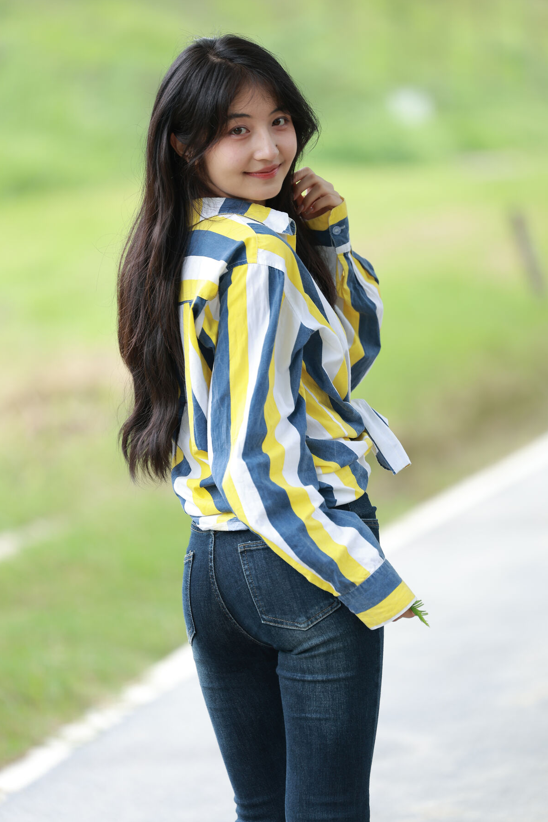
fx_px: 4566
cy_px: 412
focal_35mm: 200
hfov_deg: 6.9
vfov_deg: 10.3
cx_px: 274
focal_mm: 200
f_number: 2.8
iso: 125
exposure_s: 1/200
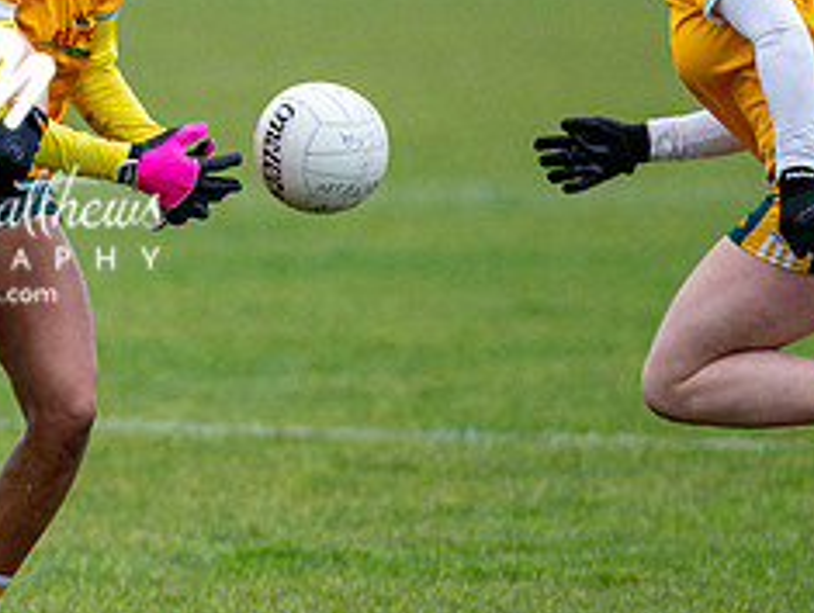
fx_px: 22327
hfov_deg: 2.1
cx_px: -553
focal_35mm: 948
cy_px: 271
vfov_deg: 1.6
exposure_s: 1/1000
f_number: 2.8
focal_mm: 270
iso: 2200
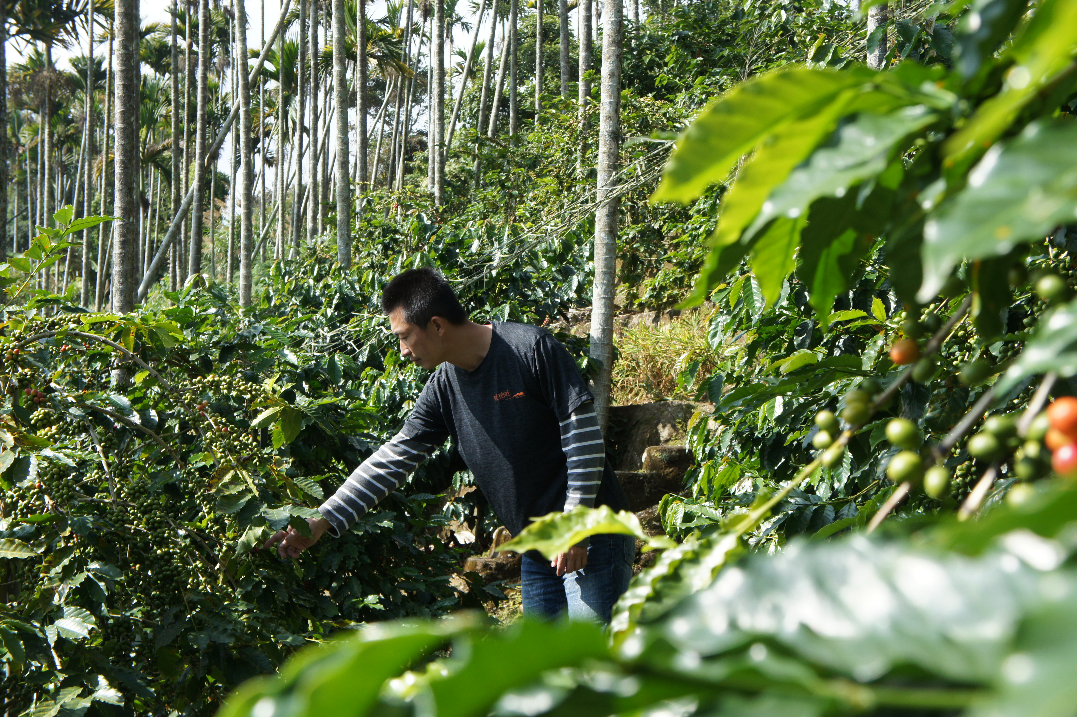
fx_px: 1704
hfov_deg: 35.1
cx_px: 538
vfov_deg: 23.8
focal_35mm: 57
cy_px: 358
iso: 200
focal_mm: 38
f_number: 8
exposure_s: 1/200
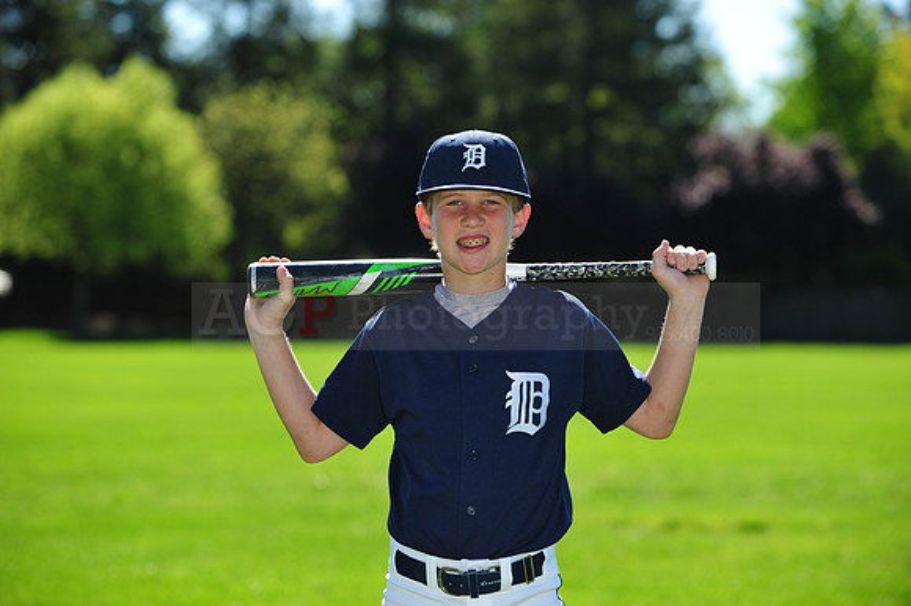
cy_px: 303
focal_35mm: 145
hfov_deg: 14.2
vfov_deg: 9.5
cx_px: 456
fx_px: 3667
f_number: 5
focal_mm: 145
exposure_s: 1/1250
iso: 320
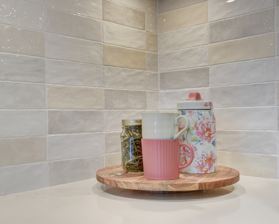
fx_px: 355
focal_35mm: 43
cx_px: 125
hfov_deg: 42.8
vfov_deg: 34.9
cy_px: 112
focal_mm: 38
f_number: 8
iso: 125
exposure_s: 1/3.33
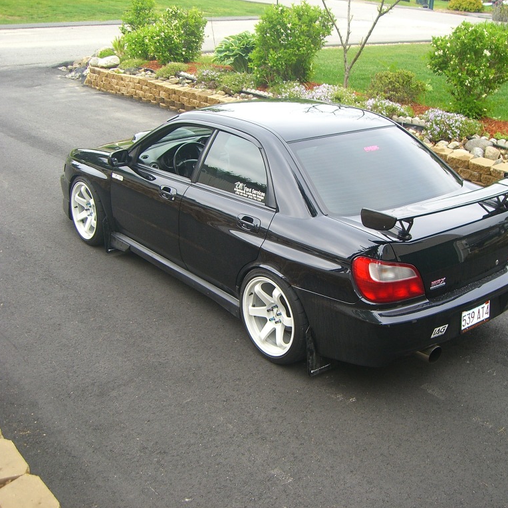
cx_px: 325
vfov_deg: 37.6
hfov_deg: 37.3
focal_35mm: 45
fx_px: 747
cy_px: 253
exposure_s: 1/200
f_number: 2.7
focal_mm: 6.2
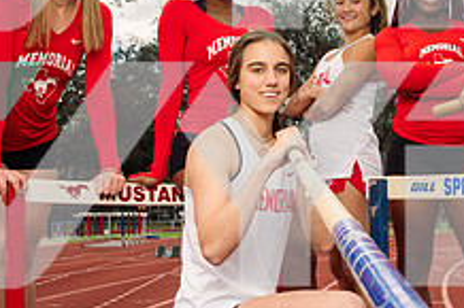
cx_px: 364
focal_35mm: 64
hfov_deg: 30.7
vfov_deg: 21.2
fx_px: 824
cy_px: 175
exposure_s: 1/250
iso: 200
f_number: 8
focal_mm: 24
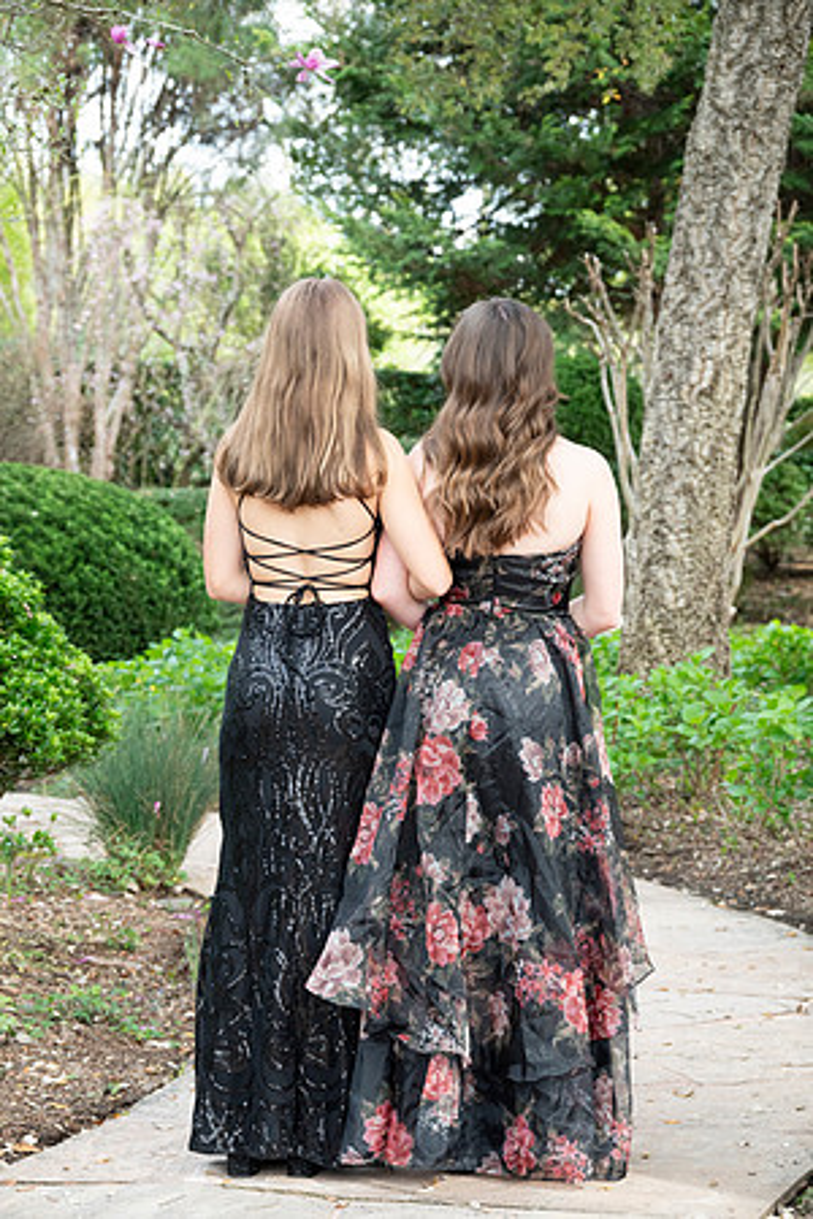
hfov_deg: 16.9
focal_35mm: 81
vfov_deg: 25.1
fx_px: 2744
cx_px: 406
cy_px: 610
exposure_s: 1/400
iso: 1250
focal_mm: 81
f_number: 7.1
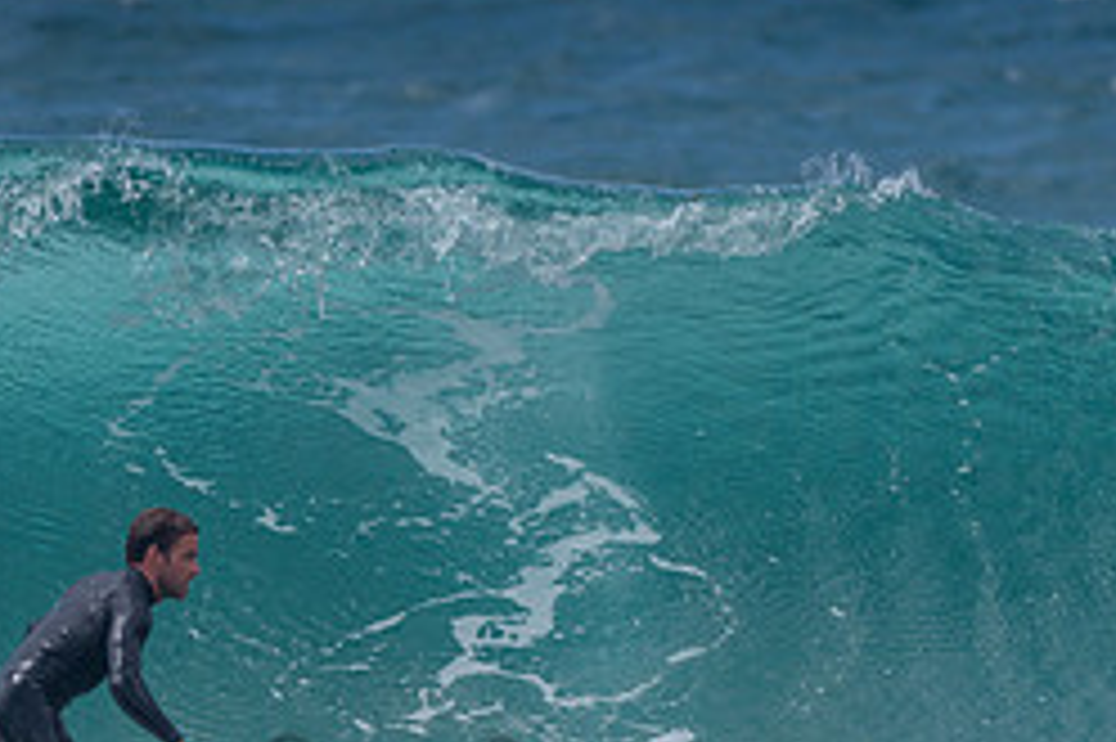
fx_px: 44547
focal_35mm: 1438
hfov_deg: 1.4
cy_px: 568
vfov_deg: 1.0
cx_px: 324
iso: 125
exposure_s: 1/2000
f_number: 5.6
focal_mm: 500
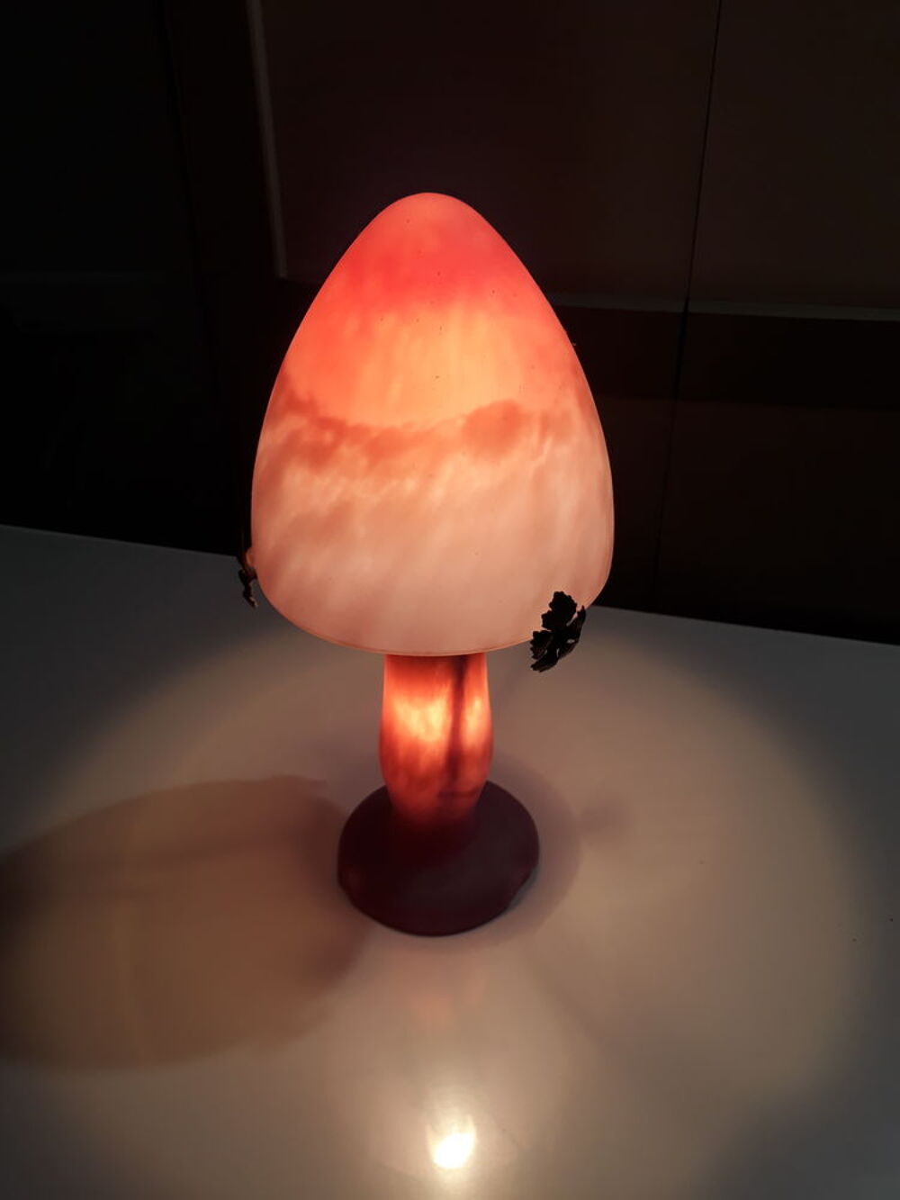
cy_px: 600
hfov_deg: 51.4
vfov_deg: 65.3
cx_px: 450
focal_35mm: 27
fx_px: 936
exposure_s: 1/50
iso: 50
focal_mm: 3.6
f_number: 1.9
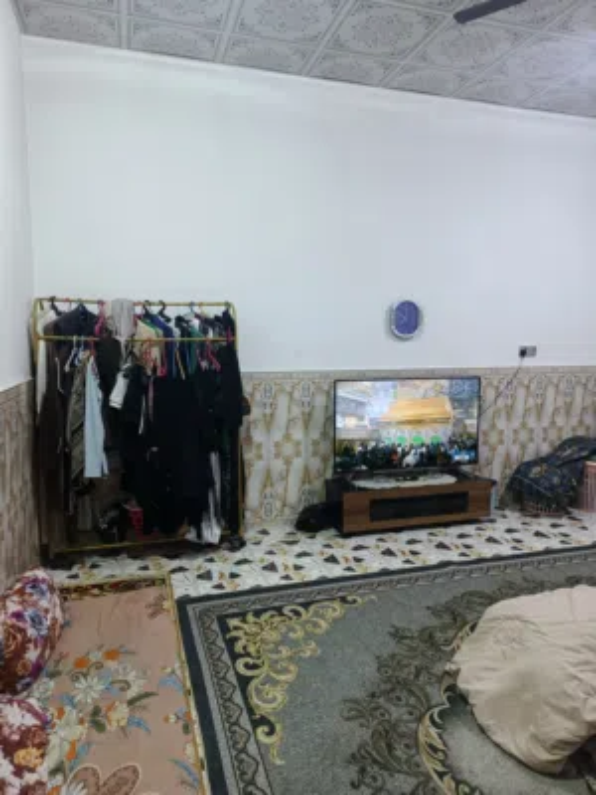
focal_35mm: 23
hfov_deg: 58.9
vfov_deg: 73.9
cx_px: 298
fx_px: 528
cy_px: 398
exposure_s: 1/60
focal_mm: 5.25
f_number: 1.7
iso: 873
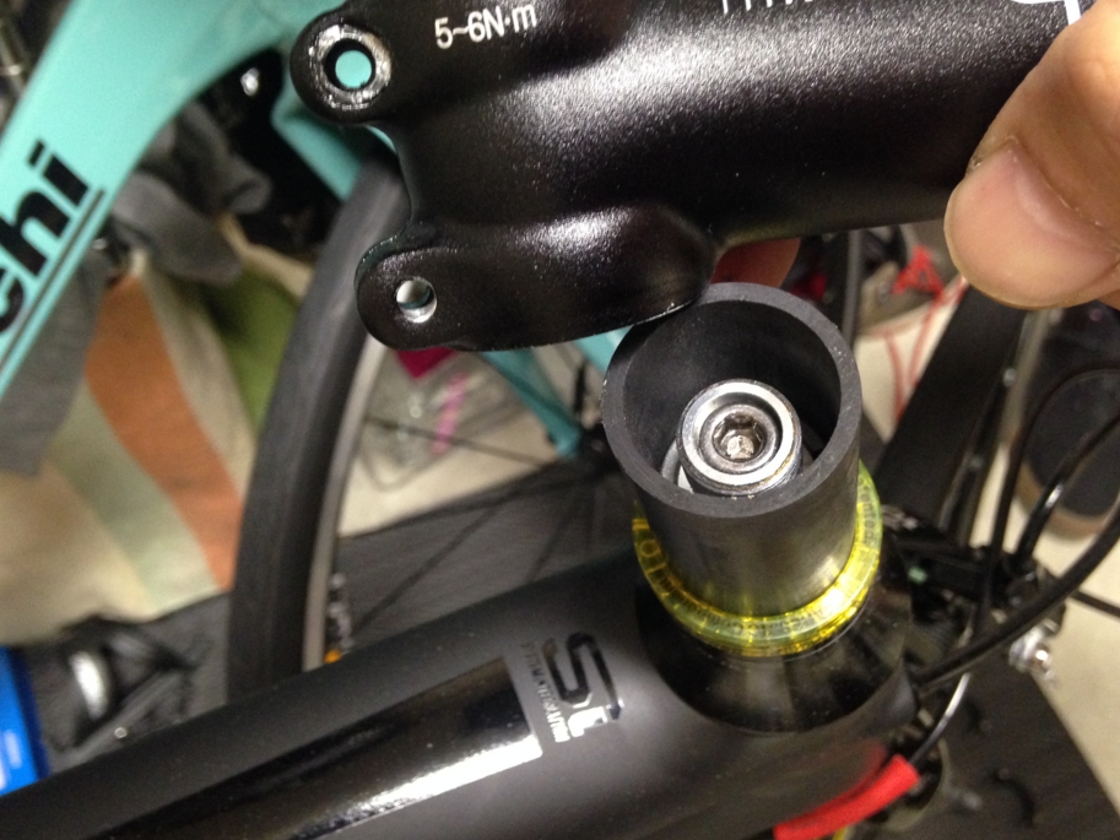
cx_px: 553
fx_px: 1197
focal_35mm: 37
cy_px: 388
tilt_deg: -60.3
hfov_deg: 50.1
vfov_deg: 38.7
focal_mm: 4.12
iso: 320
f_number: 2.4
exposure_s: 1/17
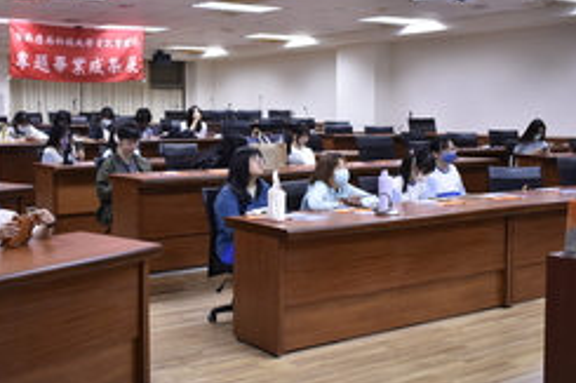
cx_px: 202
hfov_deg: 40.0
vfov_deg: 27.4
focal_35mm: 49
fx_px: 783
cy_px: 152
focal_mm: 20
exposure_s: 1/100
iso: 1000
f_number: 3.5
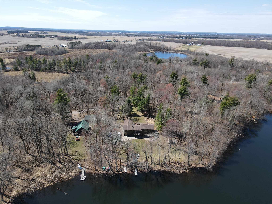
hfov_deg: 71.6
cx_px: 136
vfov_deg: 56.8
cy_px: 102
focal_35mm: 24
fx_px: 189
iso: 100
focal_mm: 4.5
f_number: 2.8
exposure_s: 1/500
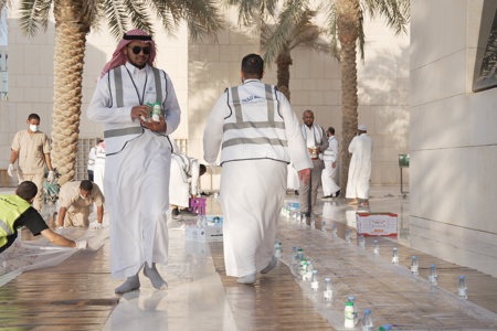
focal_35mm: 70
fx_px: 966
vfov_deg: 19.5
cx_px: 248
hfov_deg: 28.8
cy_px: 166
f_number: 7.1
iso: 160
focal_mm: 70
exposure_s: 1/200
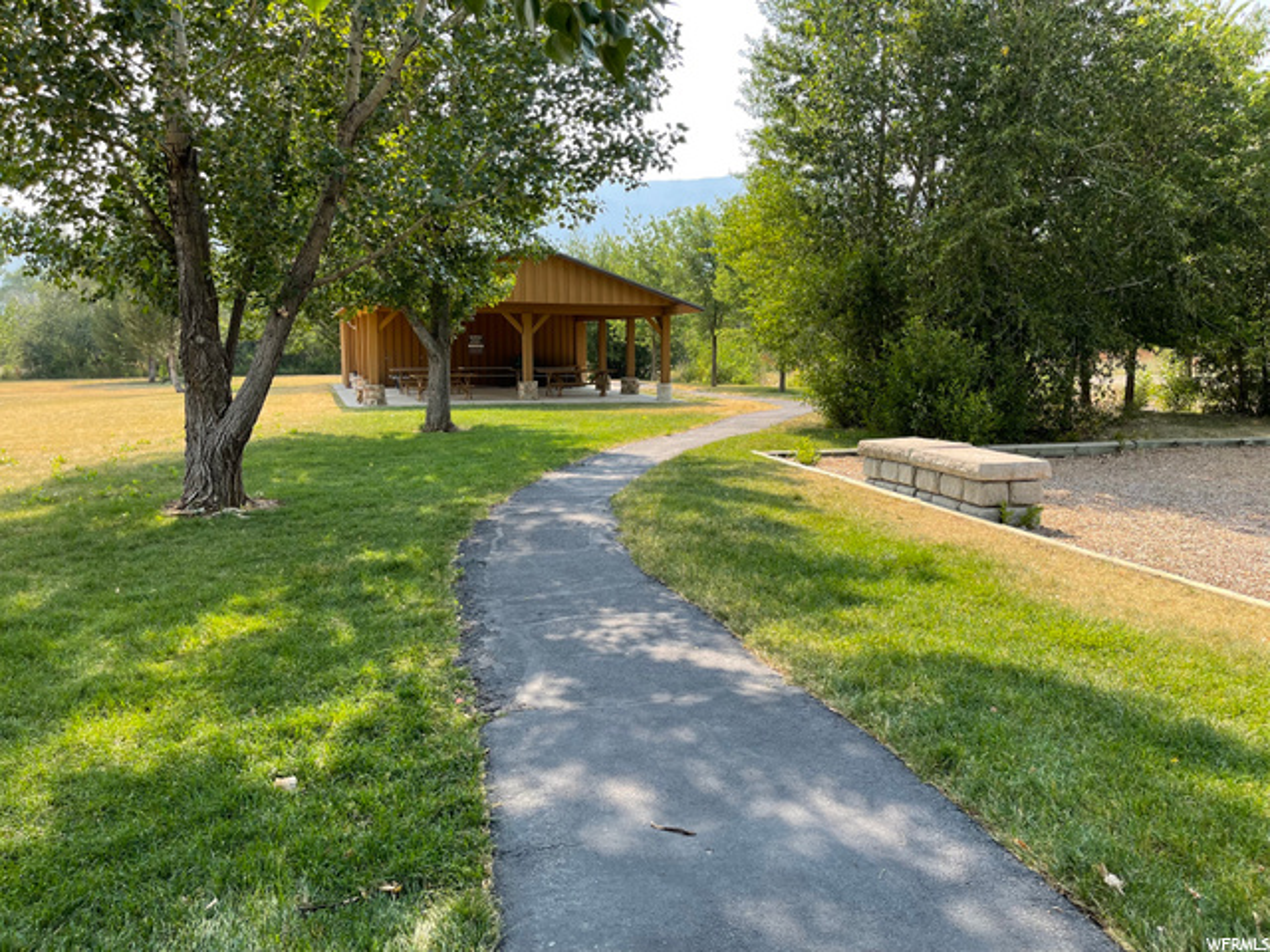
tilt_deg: -9.6
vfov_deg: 53.1
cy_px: 476
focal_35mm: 26
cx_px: 635
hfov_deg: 67.3
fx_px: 954
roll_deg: +0.1
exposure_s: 1/894
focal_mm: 5.1
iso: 32
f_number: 1.6
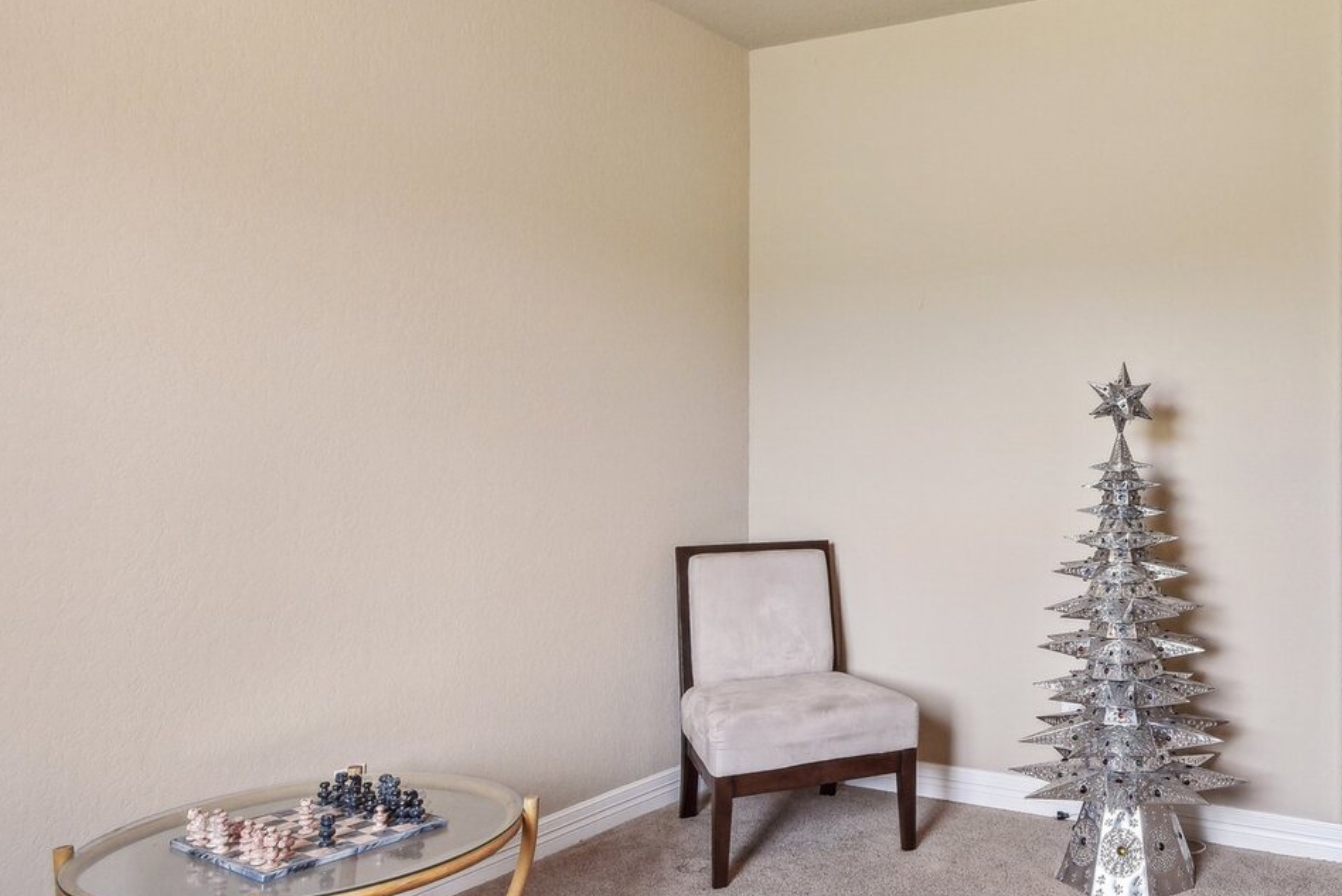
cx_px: 1033
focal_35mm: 29
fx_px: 1081
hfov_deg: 59.6
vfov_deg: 45.0
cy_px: 452
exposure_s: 1/20
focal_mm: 17
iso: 2000
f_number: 8
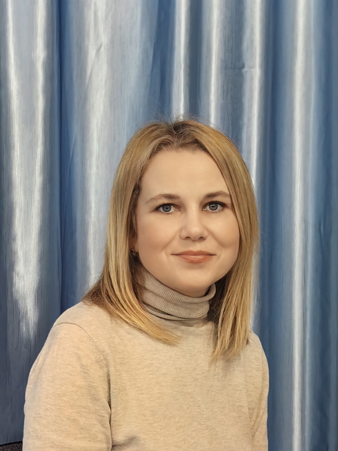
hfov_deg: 16.4
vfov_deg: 21.8
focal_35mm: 90
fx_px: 1172
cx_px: 169
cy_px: 226
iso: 400
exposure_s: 1/99.8
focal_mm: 5.75
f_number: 2
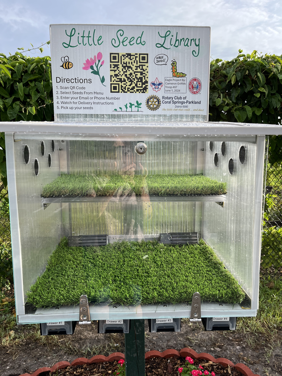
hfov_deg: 53.1
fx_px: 282
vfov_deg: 67.3
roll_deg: +1.1
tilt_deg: -13.2
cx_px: 141
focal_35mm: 26
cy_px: 188
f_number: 1.6
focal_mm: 5.1
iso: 50
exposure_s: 1/1279
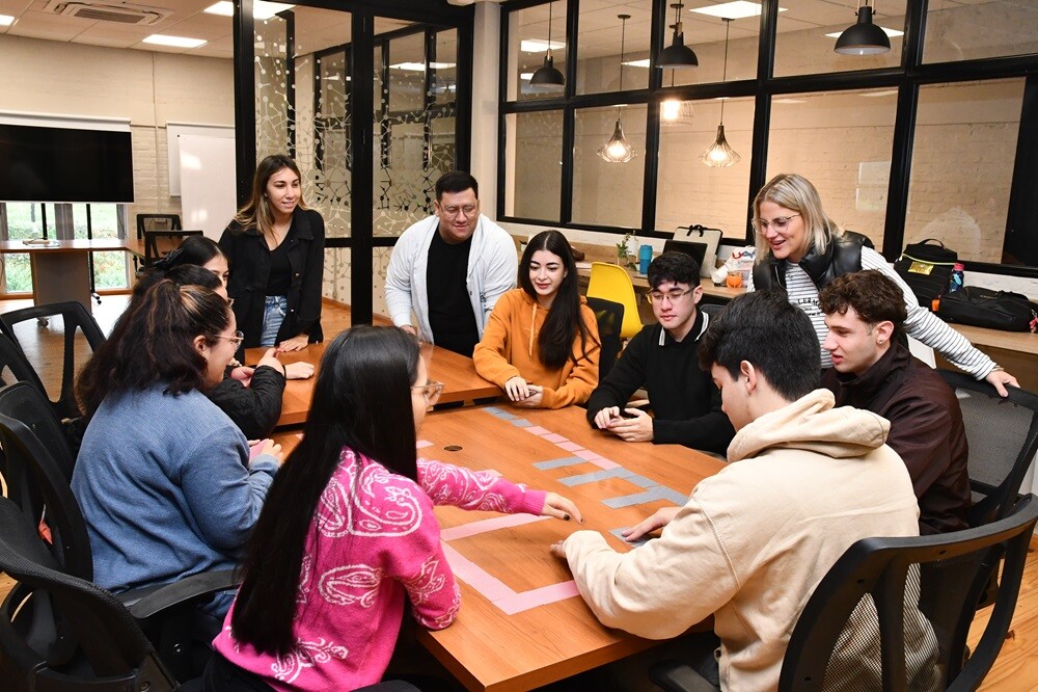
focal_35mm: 30
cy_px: 346
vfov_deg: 43.6
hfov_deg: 61.9
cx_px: 519
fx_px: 865
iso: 3200
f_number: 10
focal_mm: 20
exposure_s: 1/60
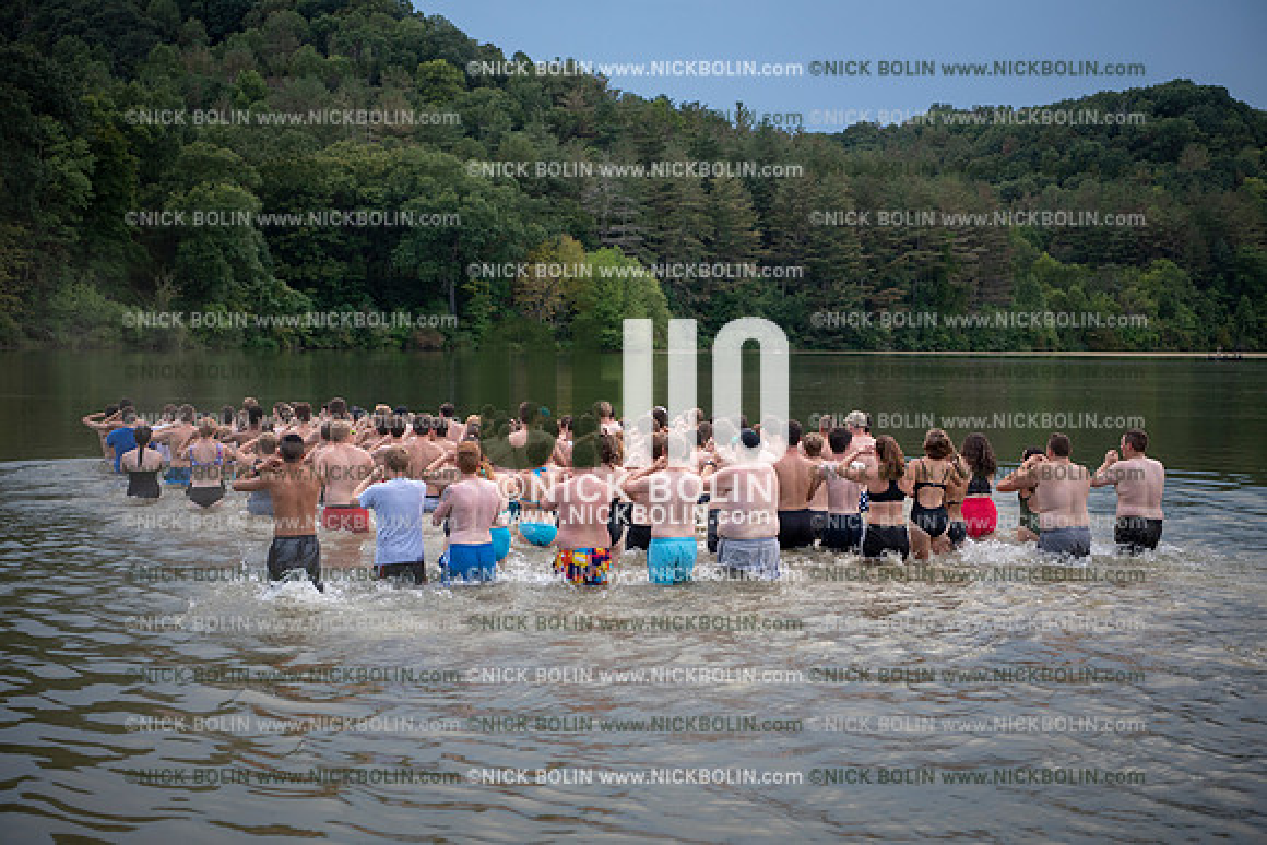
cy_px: 422
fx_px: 2112
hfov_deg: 33.4
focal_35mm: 60
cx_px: 634
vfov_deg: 22.6
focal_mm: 60
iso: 160
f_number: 3.2
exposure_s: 1/800
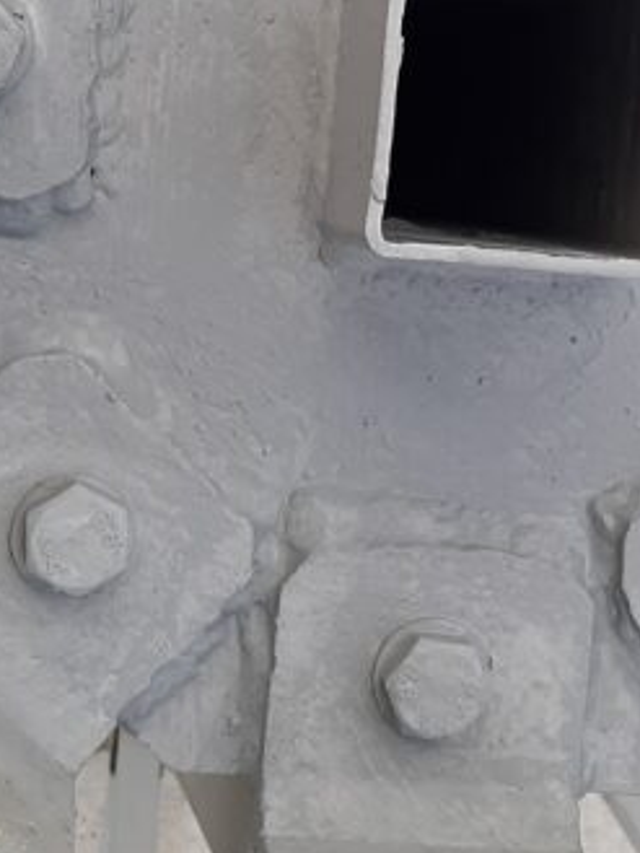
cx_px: 440
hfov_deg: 18.2
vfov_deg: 23.8
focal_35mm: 81
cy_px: 179
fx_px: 1995
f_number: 1.7
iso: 40
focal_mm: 3.93
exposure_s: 1/465
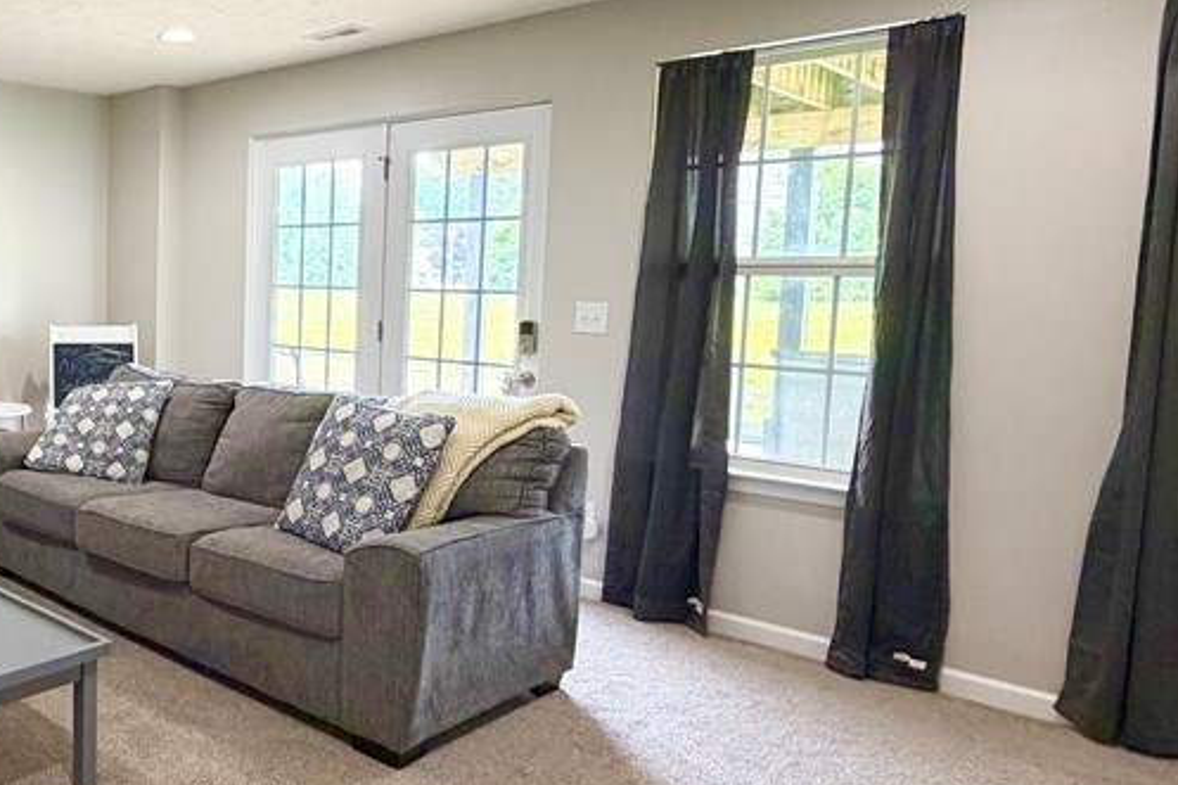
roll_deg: -0.1
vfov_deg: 43.5
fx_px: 981
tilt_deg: -4.8
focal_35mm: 30
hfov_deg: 52.8
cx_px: 78
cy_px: 358
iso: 320
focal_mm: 2.22
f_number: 2.2
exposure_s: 1/60
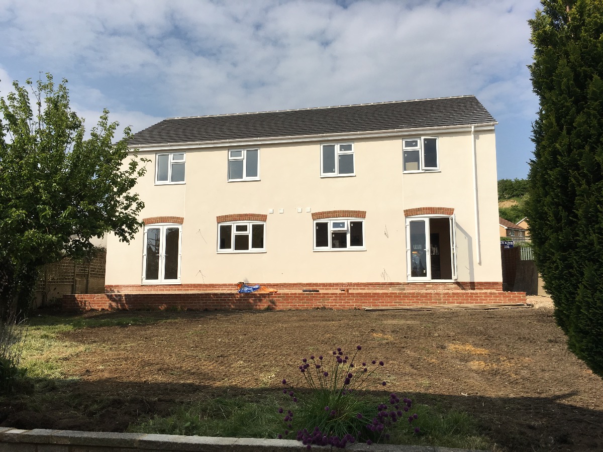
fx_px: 505
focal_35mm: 29
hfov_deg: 61.7
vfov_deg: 48.2
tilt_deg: +8.5
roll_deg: -1.3
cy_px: 226
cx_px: 302
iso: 25
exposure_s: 1/2849
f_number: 2.2
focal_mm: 4.15
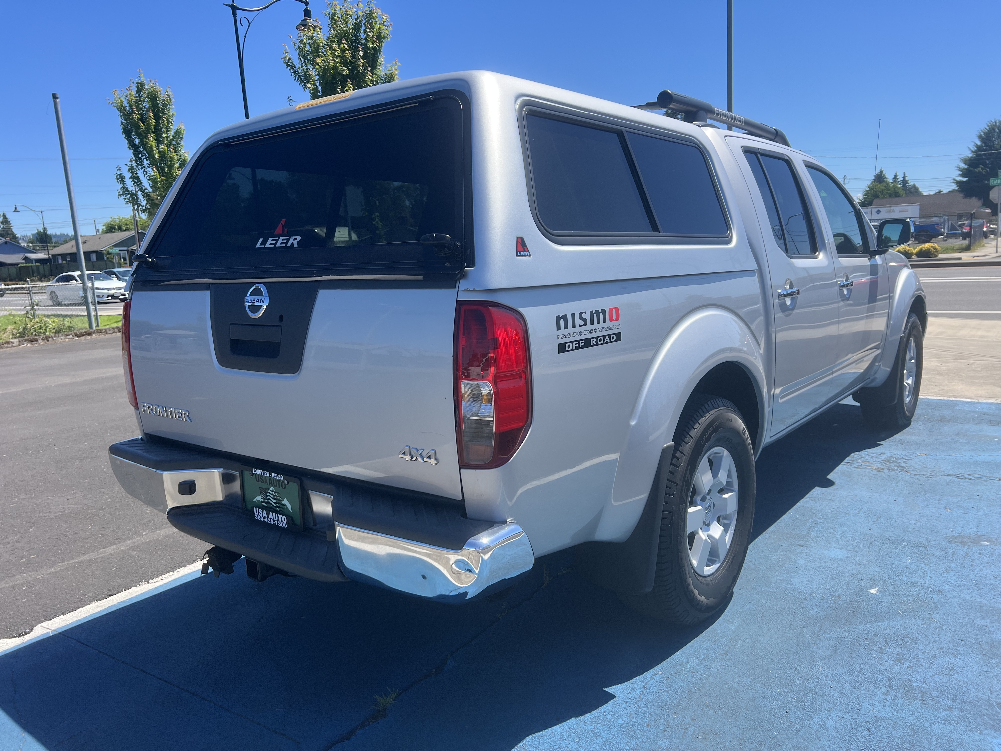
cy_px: 376
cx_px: 500
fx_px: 752
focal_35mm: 26
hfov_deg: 67.3
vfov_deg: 53.1
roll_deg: +3.8
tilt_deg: -10.6
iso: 50
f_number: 1.5
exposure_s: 1/2695
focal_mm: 5.7
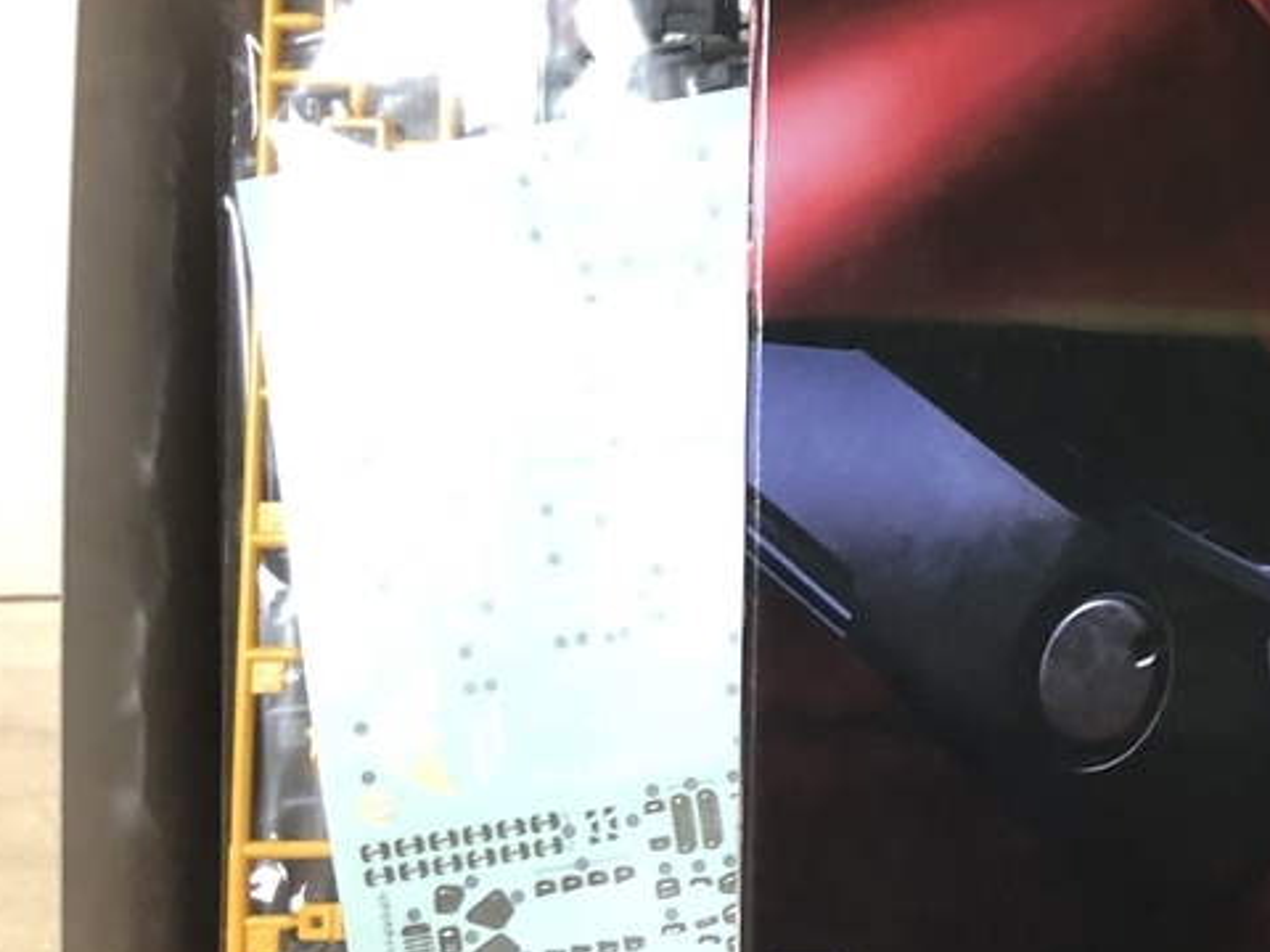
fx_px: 2568
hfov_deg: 24.8
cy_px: 569
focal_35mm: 70
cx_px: 1569
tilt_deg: -86.0
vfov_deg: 21.0
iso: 100
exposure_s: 1/9
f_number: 1.8
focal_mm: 3.99
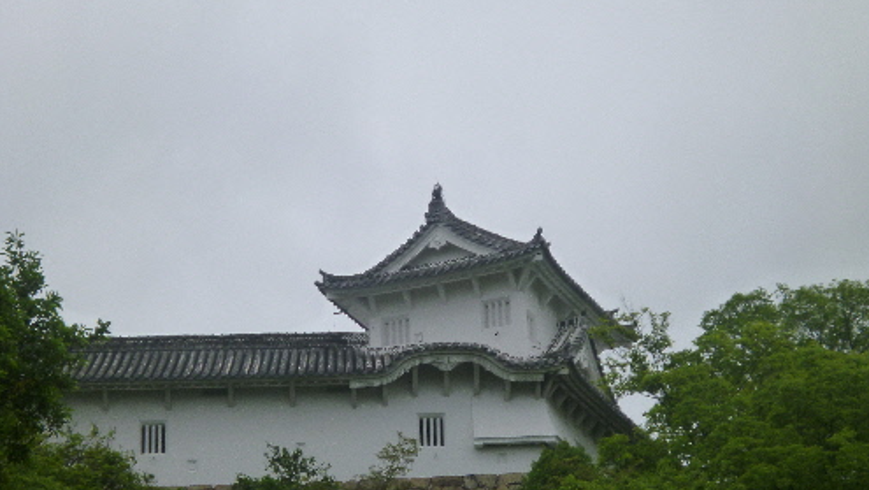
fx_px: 3043
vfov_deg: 9.2
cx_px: 435
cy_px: 268
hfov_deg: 16.3
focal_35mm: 132
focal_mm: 21.5
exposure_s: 1/200
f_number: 5.9
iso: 160
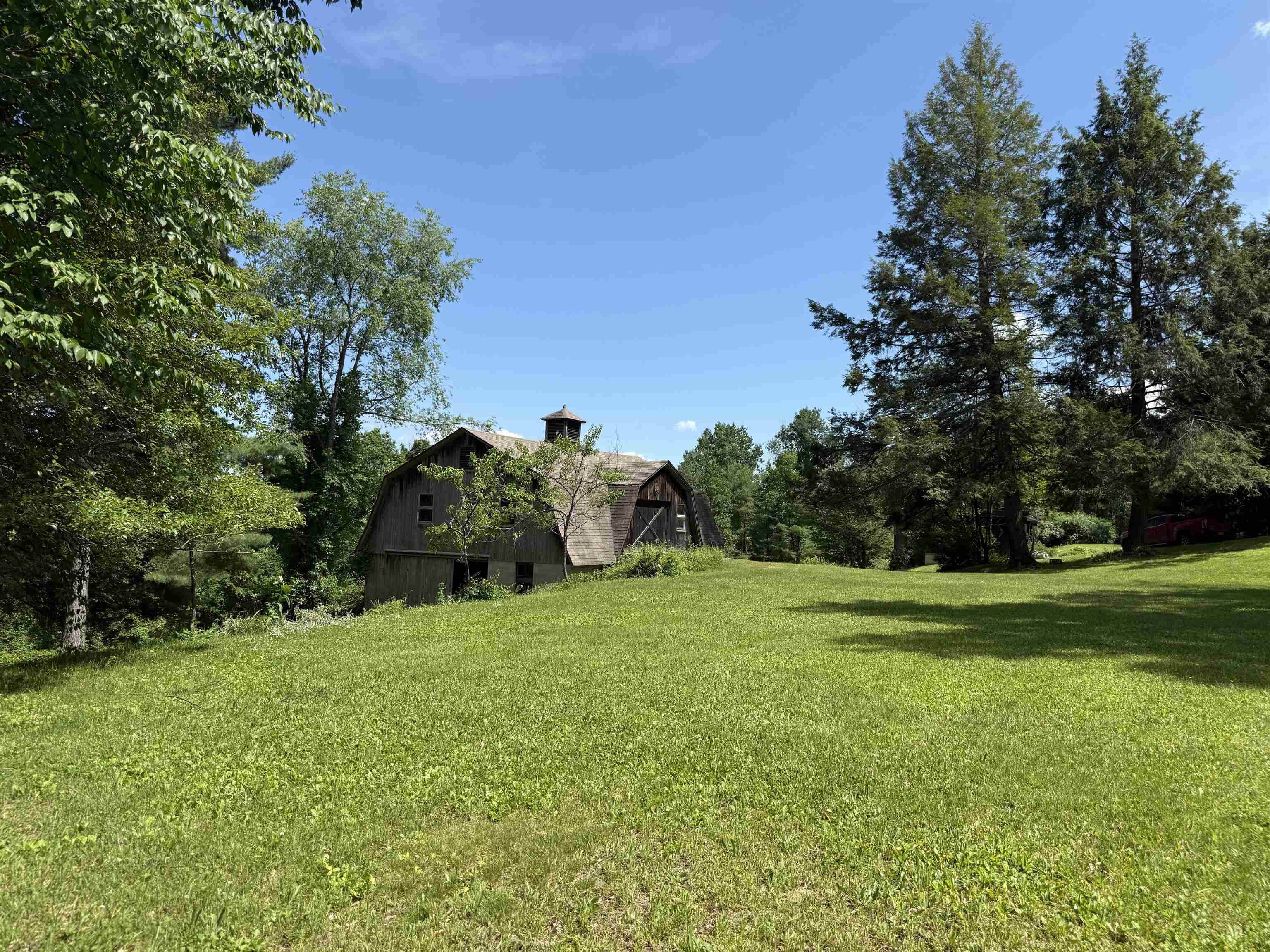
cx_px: 635
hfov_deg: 71.6
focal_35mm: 24
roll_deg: -2.9
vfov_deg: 56.8
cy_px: 476
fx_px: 881
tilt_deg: +4.0
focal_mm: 6.76
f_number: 1.78
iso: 80
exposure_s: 1/3279
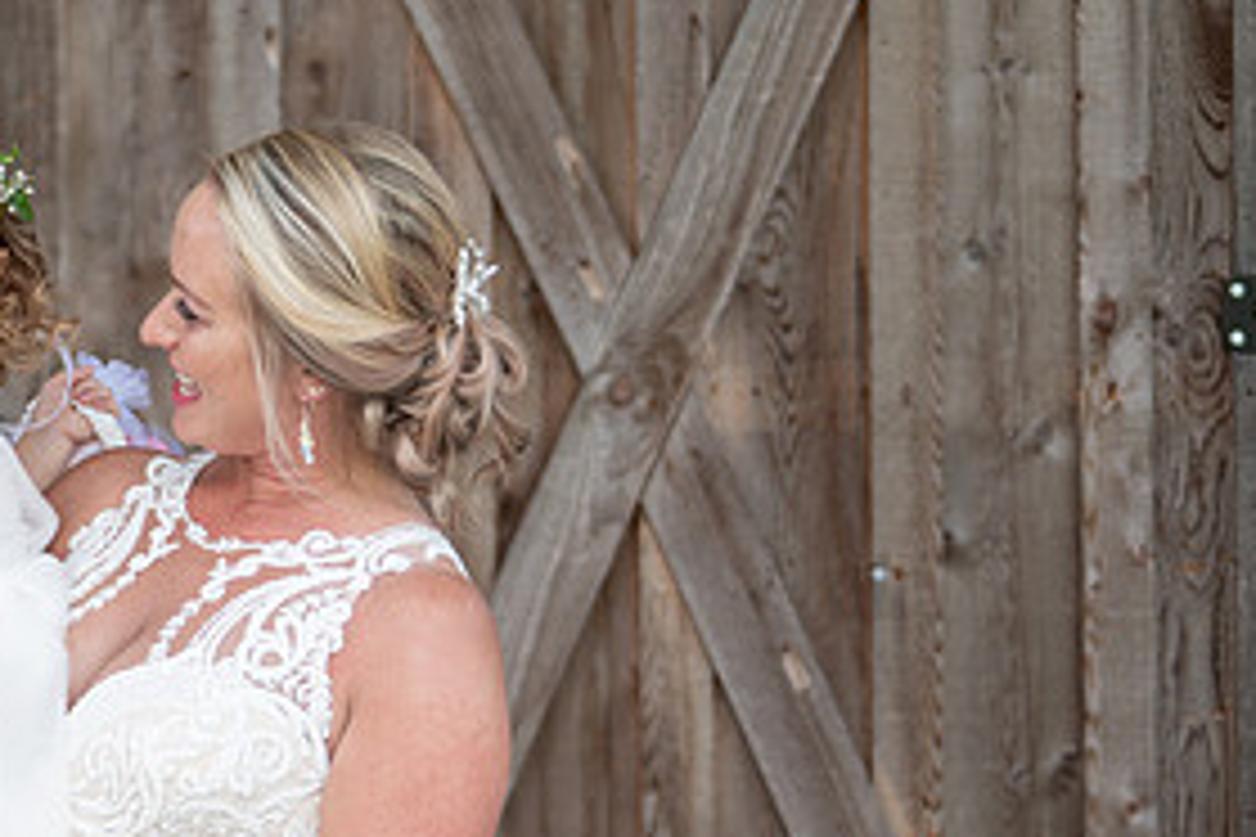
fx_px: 7326
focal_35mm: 210
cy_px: 695
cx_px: 162
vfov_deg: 6.5
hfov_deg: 9.8
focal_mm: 101
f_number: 2.8
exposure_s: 1/250
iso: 100
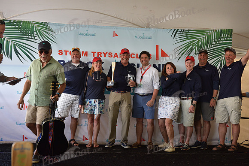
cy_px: 83
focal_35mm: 48
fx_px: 332
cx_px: 124
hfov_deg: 41.1
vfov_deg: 28.1
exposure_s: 1/160
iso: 800
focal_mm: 48
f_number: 4.5
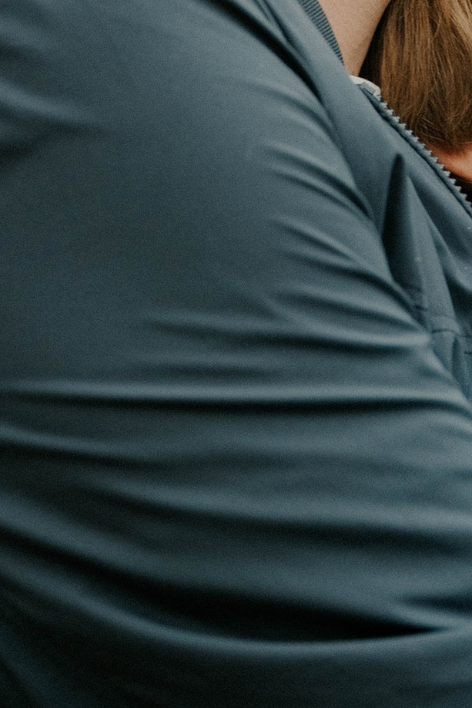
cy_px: -57
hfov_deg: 11.5
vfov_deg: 17.0
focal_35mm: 117
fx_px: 2298
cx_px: 569
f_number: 3.5
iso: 320
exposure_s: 1/160
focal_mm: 28
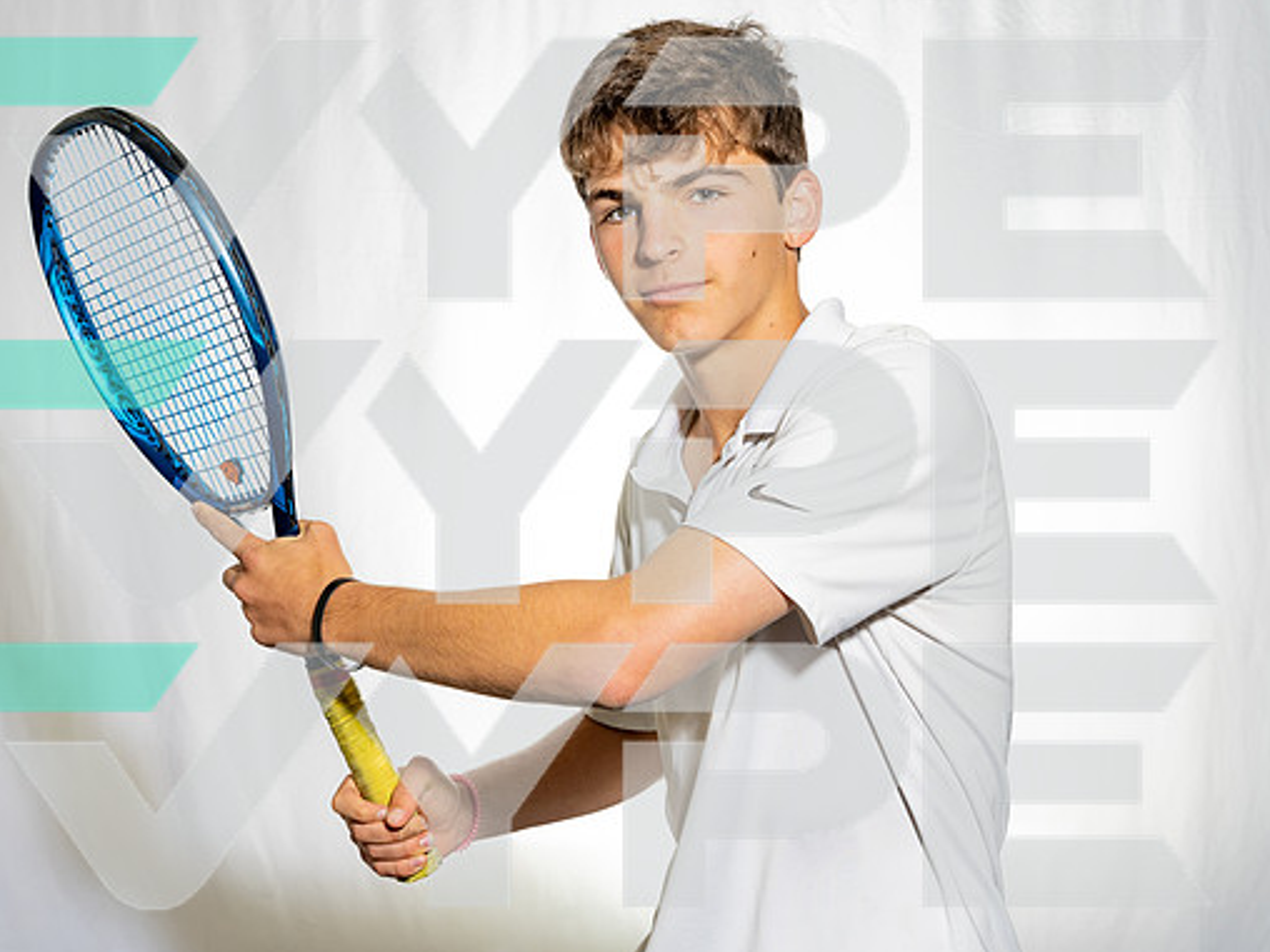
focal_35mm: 56
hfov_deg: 34.3
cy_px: 474
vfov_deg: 26.1
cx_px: 582
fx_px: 2055
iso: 100
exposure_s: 1/250
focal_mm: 51
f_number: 8
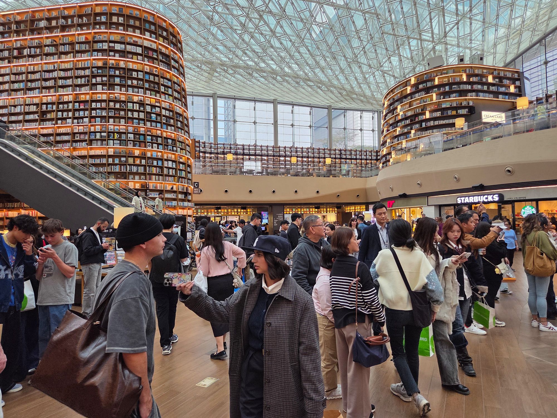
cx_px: 278
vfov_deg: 58.9
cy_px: 209
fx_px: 370
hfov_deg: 73.9
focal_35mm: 23
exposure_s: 1/120
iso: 125
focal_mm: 5.4
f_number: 1.8
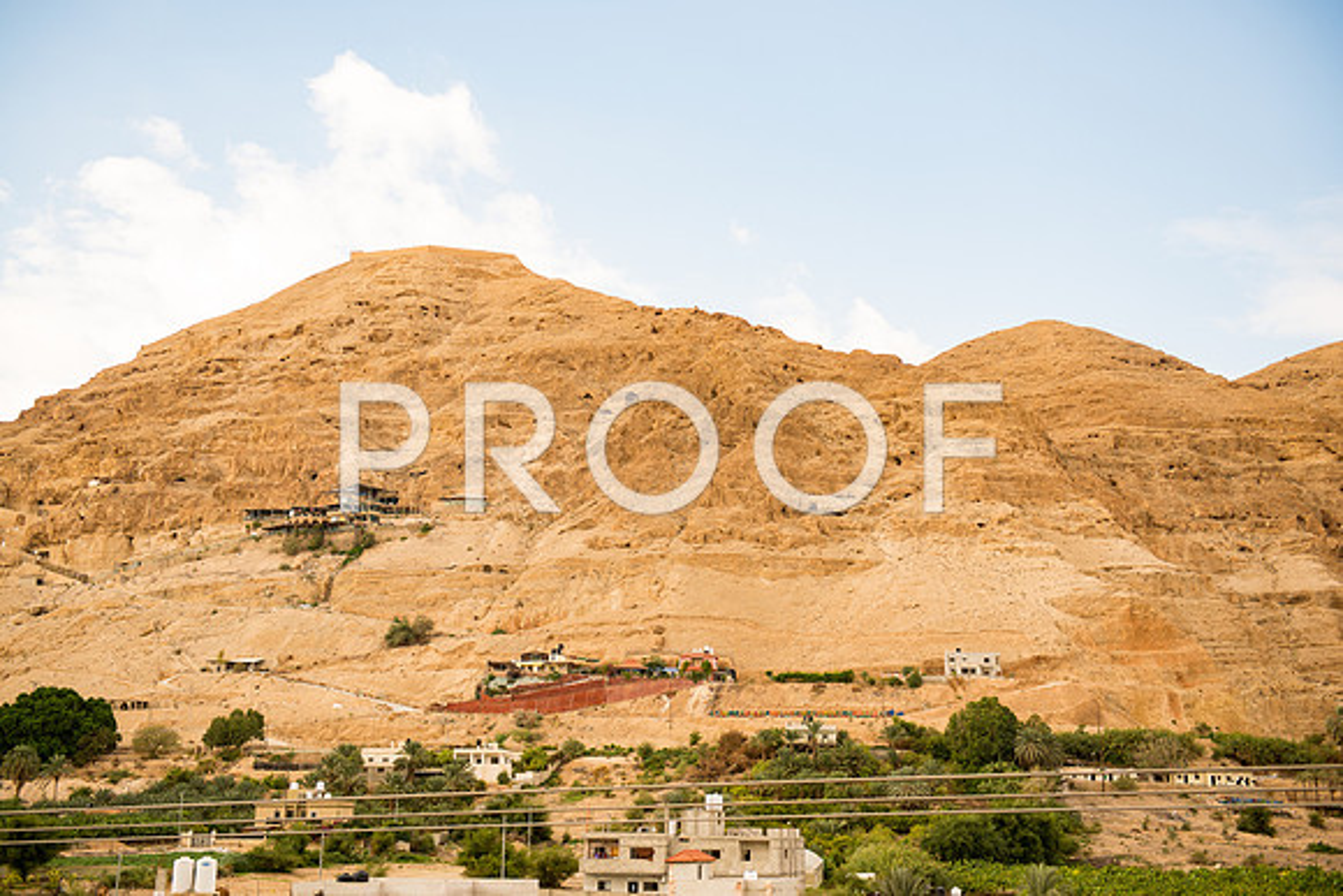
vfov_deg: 28.1
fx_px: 1791
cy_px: 448
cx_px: 672
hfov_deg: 41.1
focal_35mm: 48
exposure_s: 1/1600
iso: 200
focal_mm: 48
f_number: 2.8
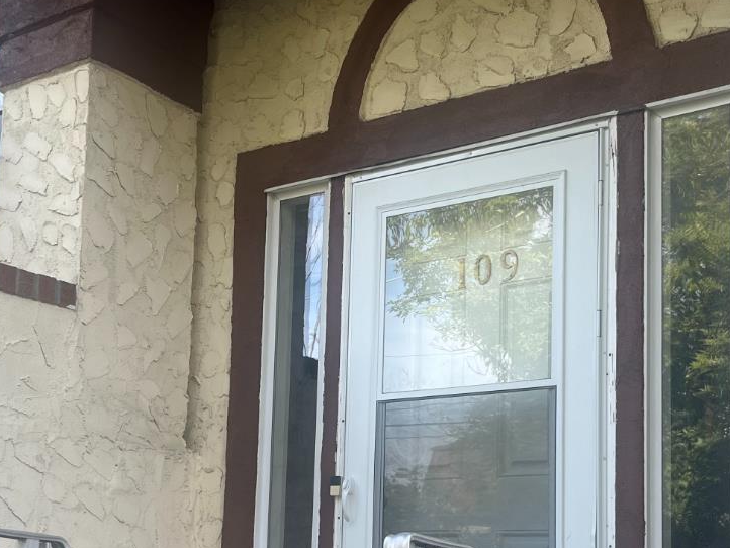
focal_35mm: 54
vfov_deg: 26.5
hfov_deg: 35.5
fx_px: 1139
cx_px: 360
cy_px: 442
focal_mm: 5.1
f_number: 1.6
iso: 50
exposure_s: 1/504
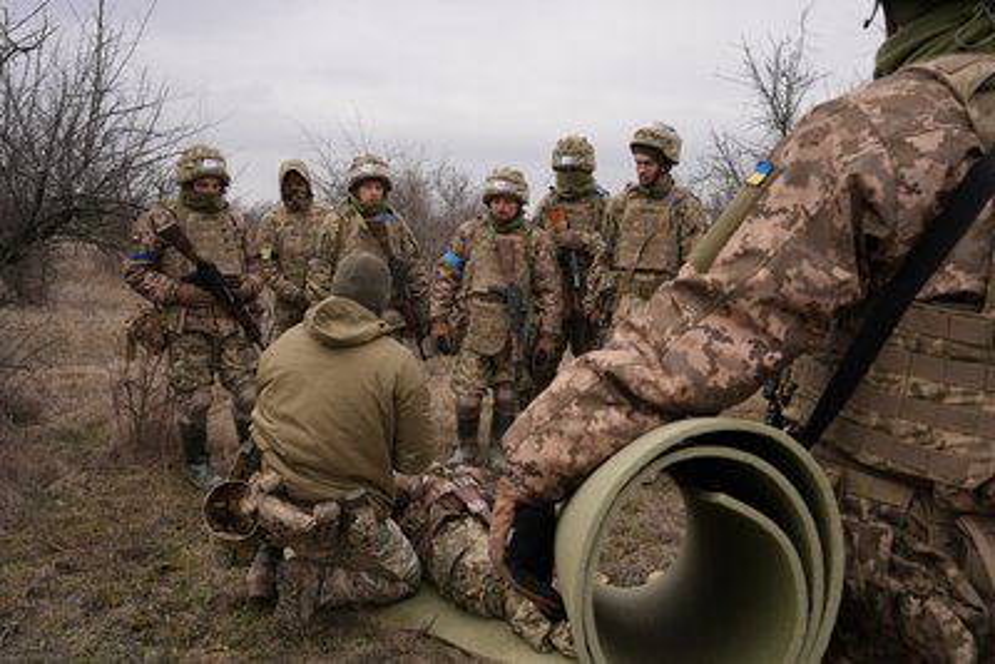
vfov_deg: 41.1
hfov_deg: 58.7
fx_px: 885
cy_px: 332
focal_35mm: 32
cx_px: 498
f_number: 10
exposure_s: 1/100
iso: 100
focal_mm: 32
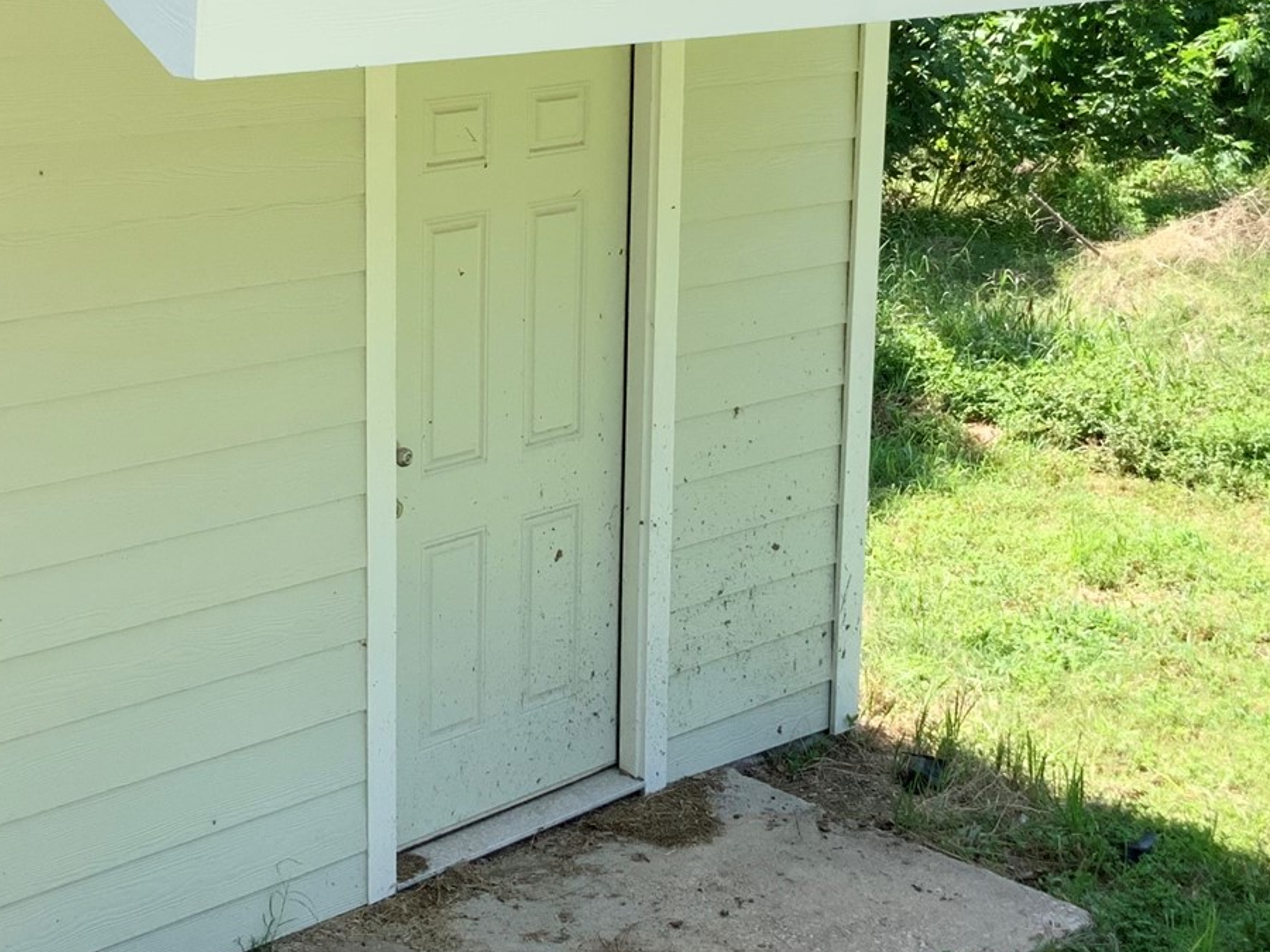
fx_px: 2421
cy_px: 312
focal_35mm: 66
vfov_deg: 22.2
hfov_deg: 29.2
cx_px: 457
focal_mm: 3
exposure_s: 1/650
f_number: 1.8
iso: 16
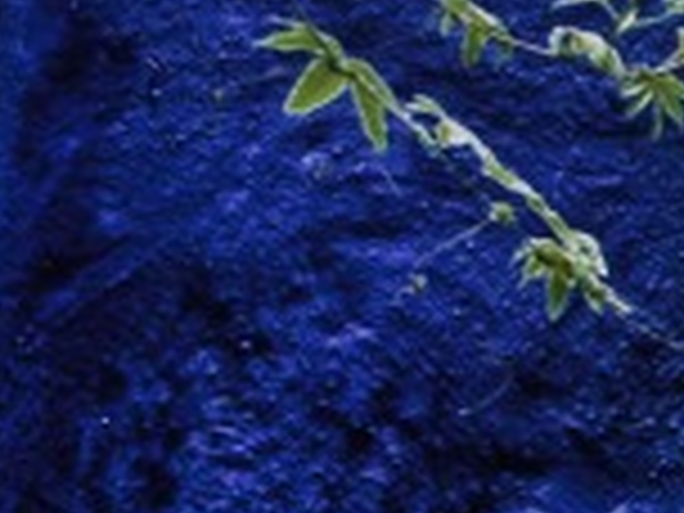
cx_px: 1971
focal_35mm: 251
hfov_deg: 7.1
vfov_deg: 5.8
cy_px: 1030
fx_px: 4960
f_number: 8
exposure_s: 1/80
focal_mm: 22
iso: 200
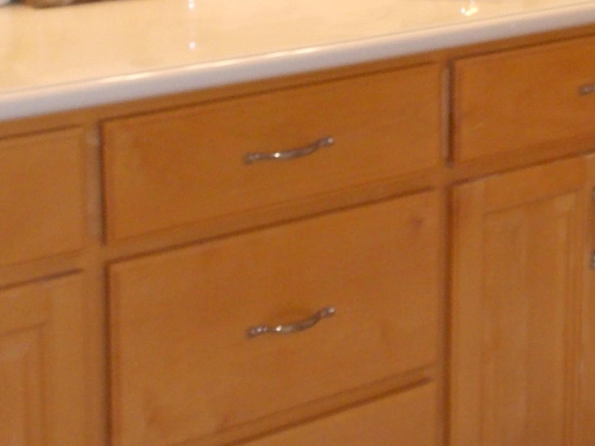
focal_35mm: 94
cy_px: -27
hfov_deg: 20.4
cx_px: 558
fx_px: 1615
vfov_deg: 15.4
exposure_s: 1/25
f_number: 3.3
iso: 100
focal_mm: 4.1
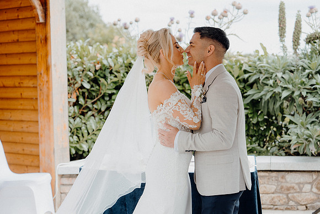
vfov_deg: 20.3
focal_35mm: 67
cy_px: 107
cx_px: 160
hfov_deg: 30.1
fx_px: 596
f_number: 3.5
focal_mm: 67
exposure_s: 1/200
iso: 125
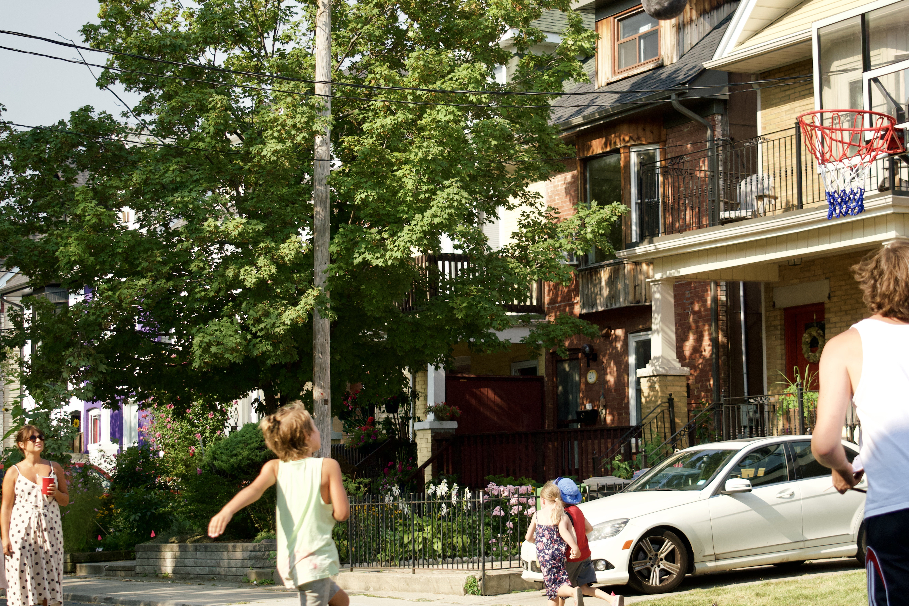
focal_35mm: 67
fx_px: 1692
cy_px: 391
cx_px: 508
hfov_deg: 30.0
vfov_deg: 20.3
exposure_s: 1/2000
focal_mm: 46
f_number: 4
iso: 1000
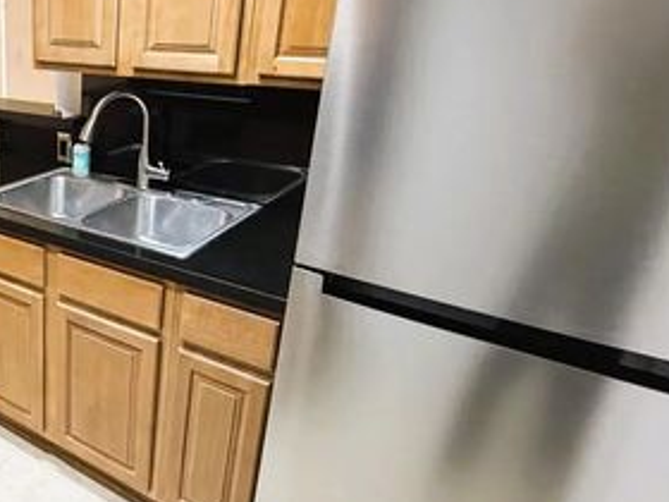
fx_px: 618
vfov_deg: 44.1
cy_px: 229
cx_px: 12
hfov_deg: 47.8
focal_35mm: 32
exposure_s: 1/120
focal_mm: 2.22
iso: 320
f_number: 2.2
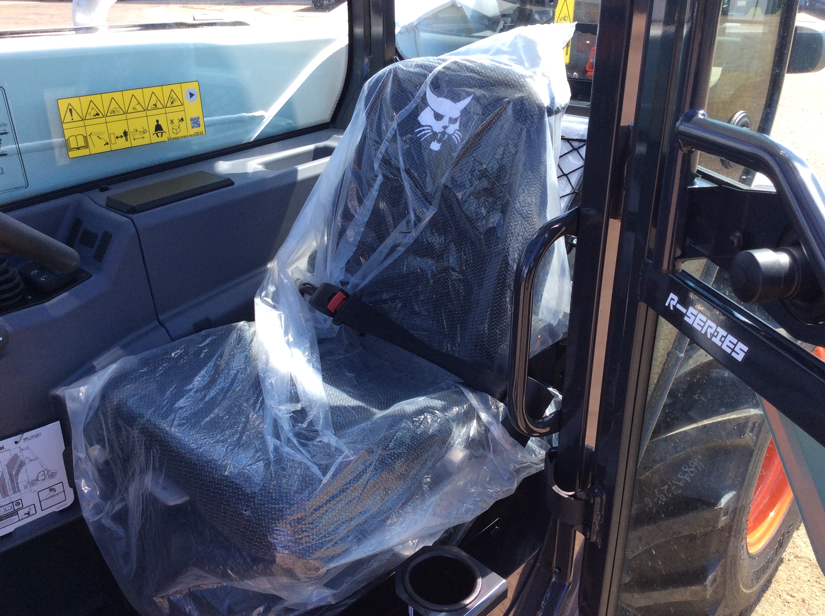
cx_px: 412
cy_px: 308
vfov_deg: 44.1
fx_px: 762
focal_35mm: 32
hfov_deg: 56.9
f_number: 2.4
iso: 32
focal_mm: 3.3
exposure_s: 1/251
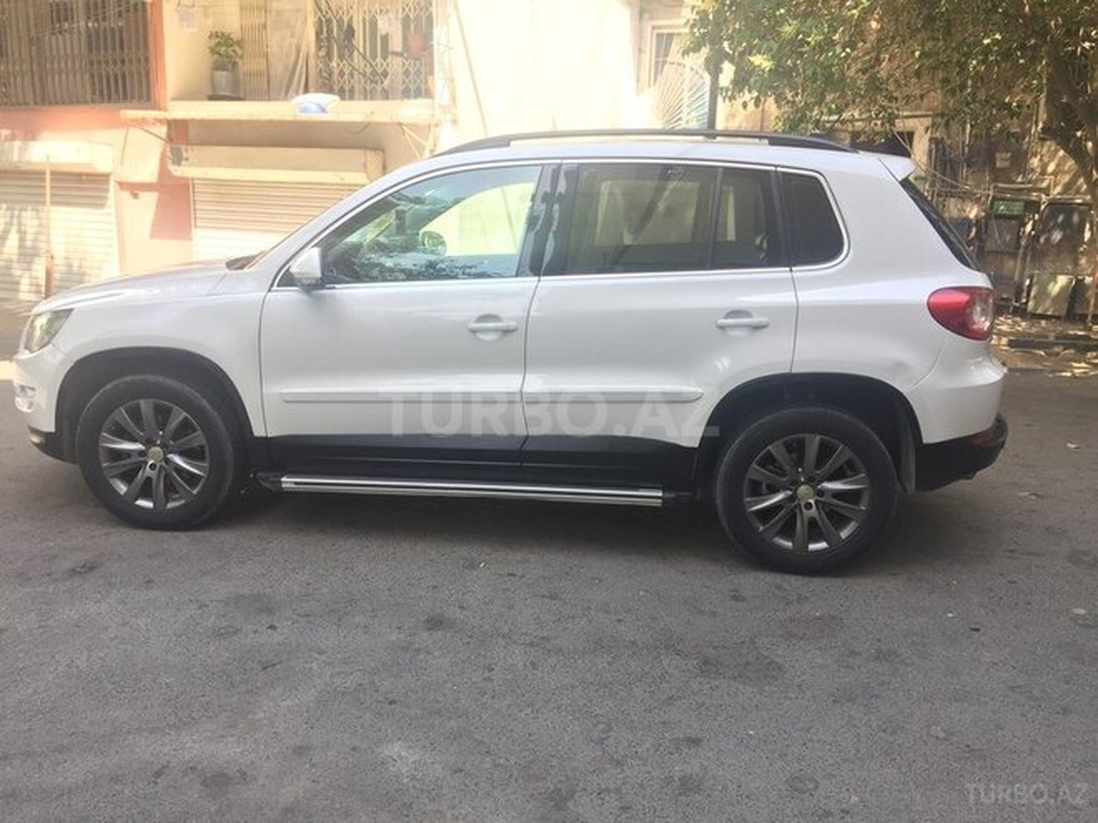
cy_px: 412
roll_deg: -2.5
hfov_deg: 61.7
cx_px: 549
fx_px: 920
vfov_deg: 48.2
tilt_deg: -11.9
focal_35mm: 29
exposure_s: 1/166
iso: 32
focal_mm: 4.15
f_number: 2.2
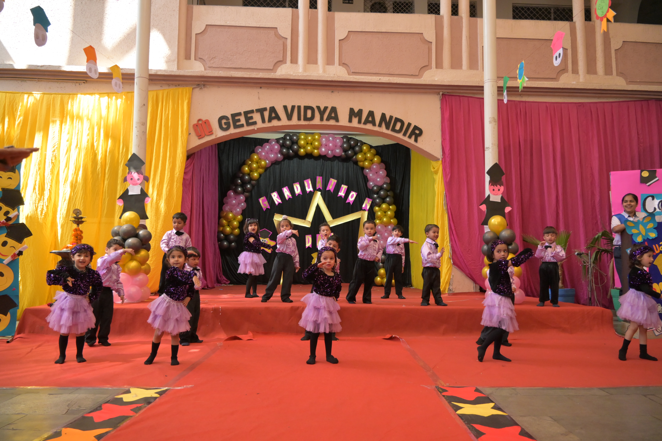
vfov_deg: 47.9
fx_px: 496
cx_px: 331
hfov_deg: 67.4
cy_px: 220
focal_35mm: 27
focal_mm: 18
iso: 2000
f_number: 3.5
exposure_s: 1/800
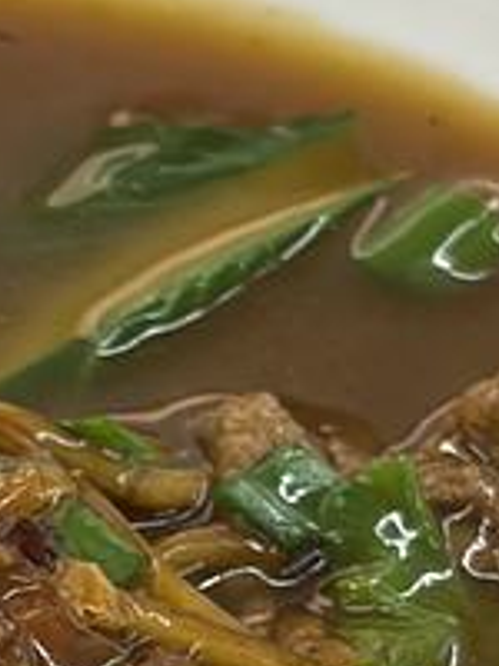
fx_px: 6381
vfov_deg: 5.9
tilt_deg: -44.8
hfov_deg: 4.4
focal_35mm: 332
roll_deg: +0.0
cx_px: -319
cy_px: 819
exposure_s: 1/50
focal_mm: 5.96
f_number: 1.6
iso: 80
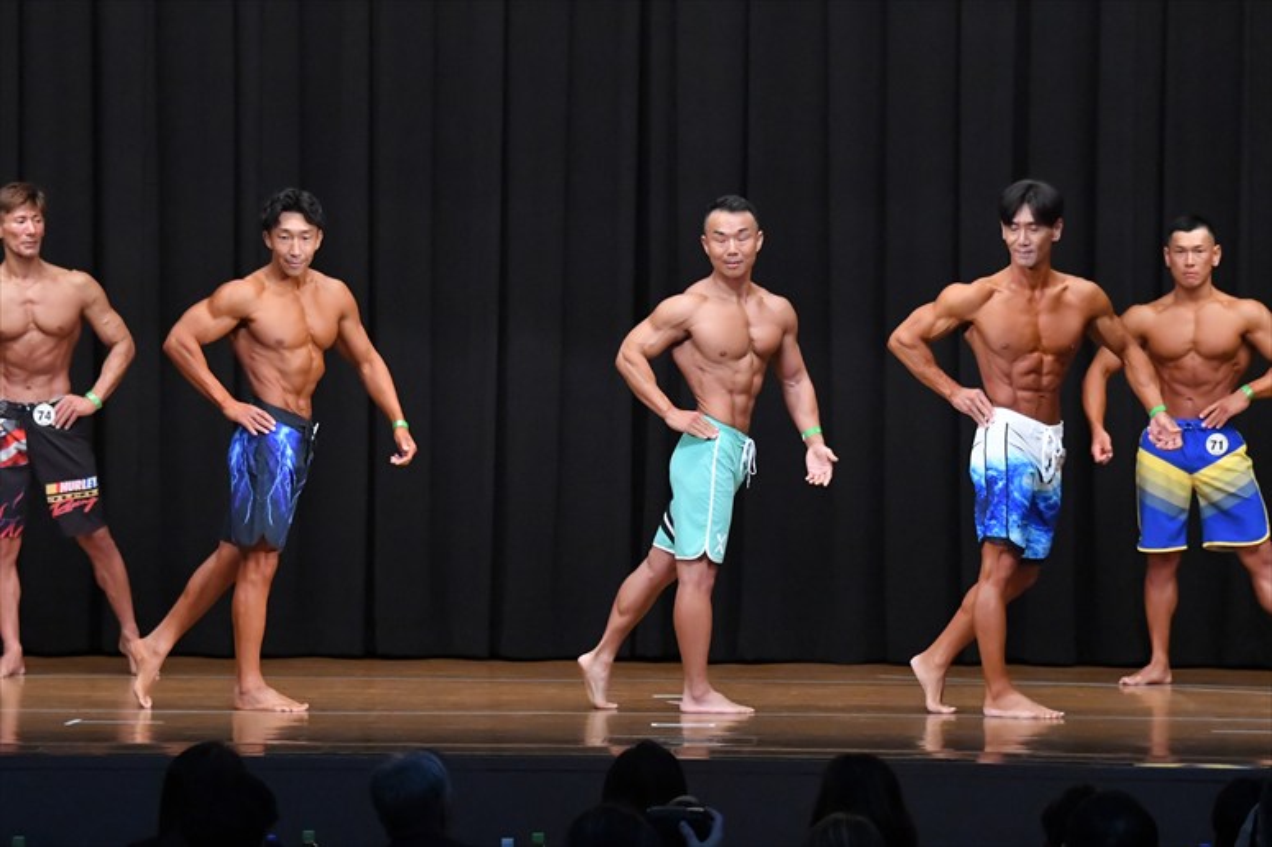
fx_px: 5933
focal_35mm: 168
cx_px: 636
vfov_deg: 8.2
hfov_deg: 12.2
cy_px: 424
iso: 8000
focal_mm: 112
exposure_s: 1/400
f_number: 5.6
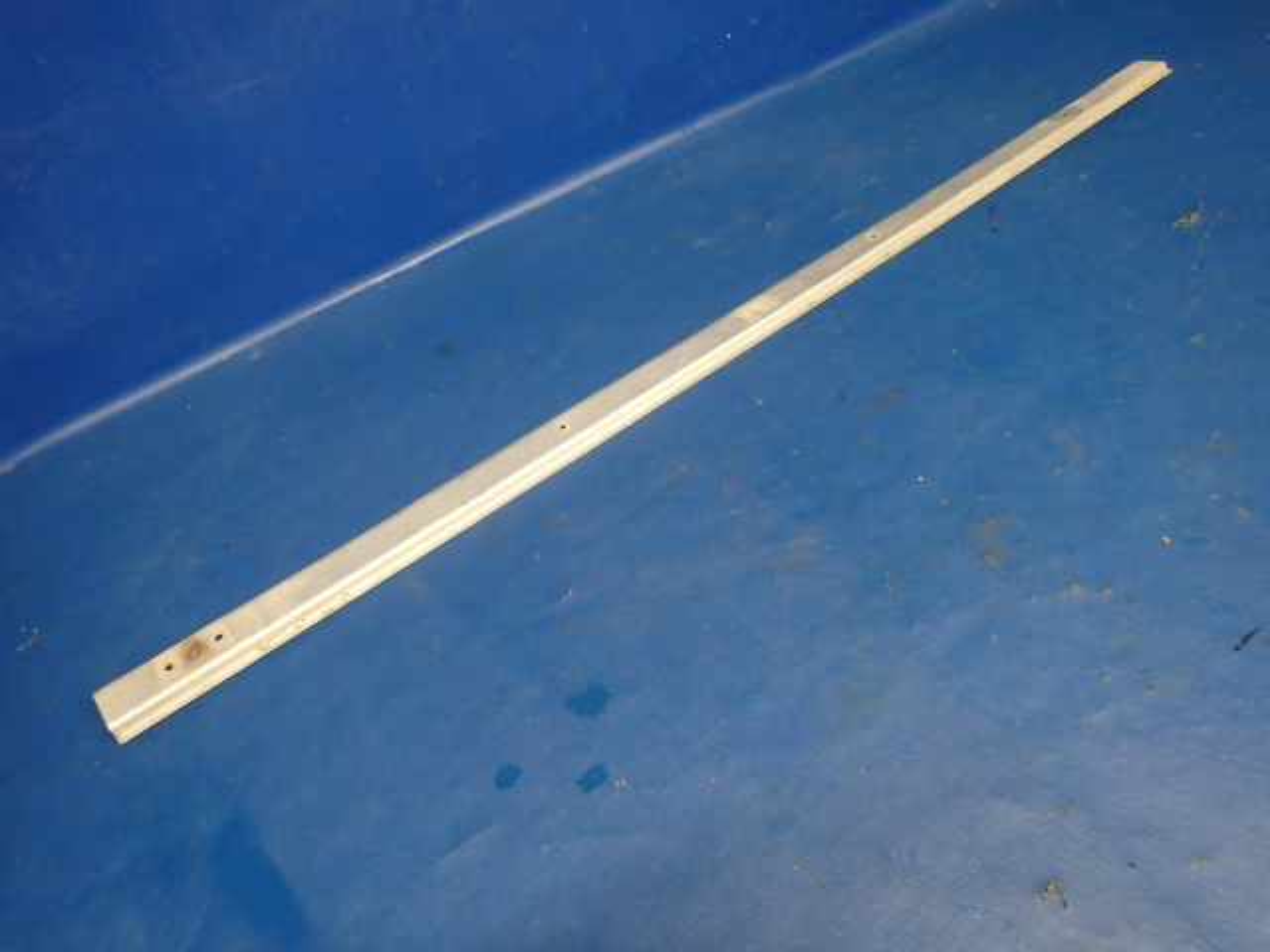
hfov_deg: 63.4
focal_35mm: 28
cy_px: 476
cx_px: 635
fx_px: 1027
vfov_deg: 49.7
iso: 640
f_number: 3.9
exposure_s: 1/30
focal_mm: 5
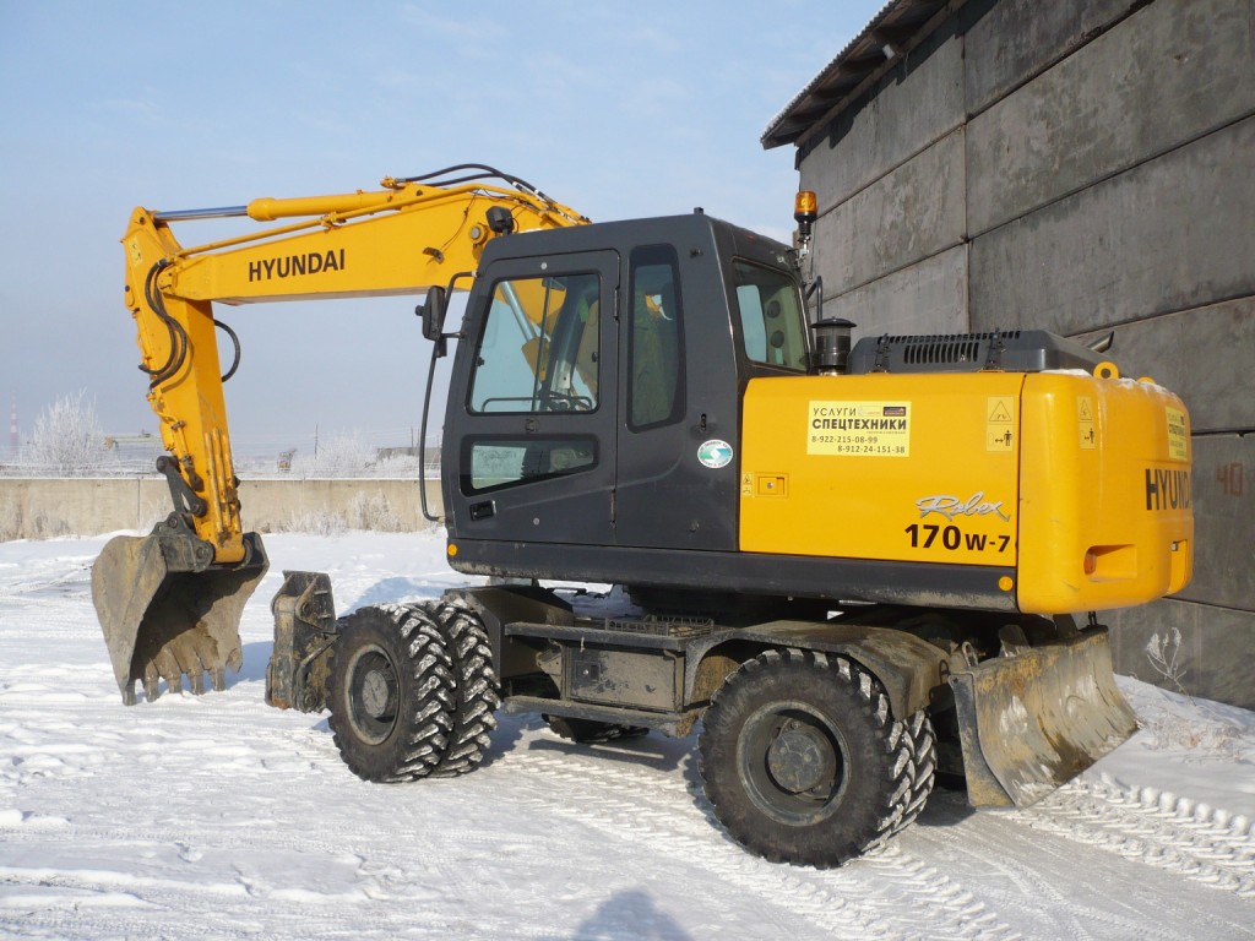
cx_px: 628
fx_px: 1269
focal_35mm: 35
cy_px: 470
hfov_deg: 52.6
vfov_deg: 40.7
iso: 100
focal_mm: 5.8
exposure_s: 1/250
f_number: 8
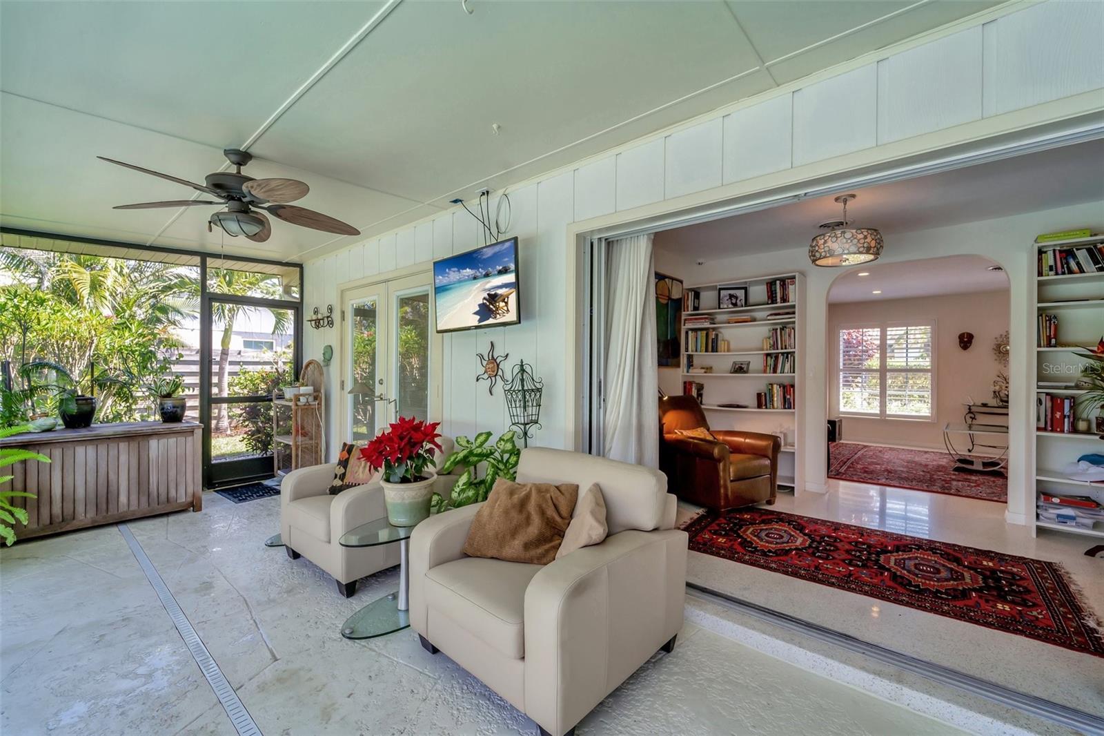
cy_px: 368
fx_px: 429
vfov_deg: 81.2
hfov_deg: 104.3
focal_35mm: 14
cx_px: 552
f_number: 9
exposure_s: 1/25
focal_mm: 14
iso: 250
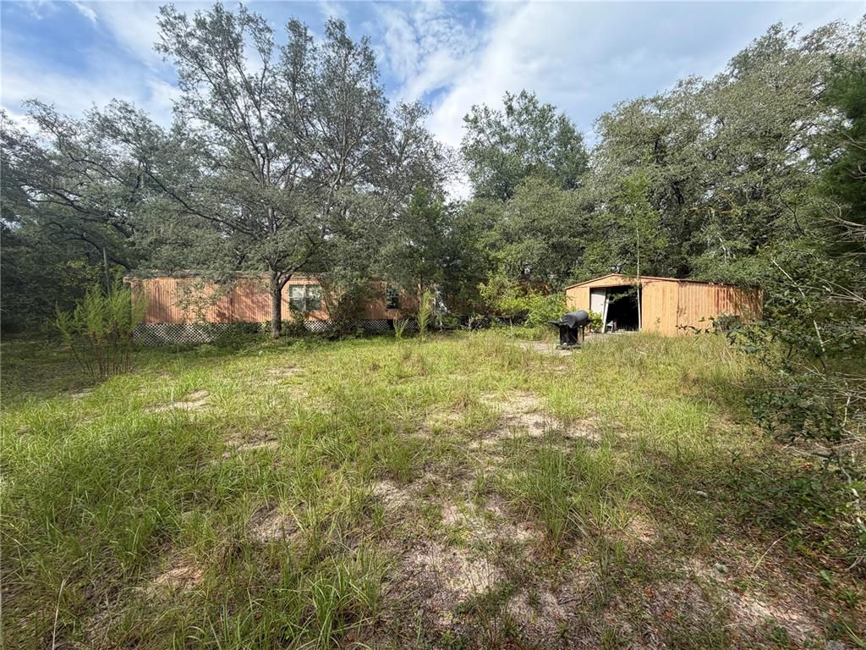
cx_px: 433
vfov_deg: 85.7
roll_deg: +0.2
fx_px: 350
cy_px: 325
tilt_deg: -2.0
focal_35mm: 14
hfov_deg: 102.1
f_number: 2.2
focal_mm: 2.22
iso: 40
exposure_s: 1/651
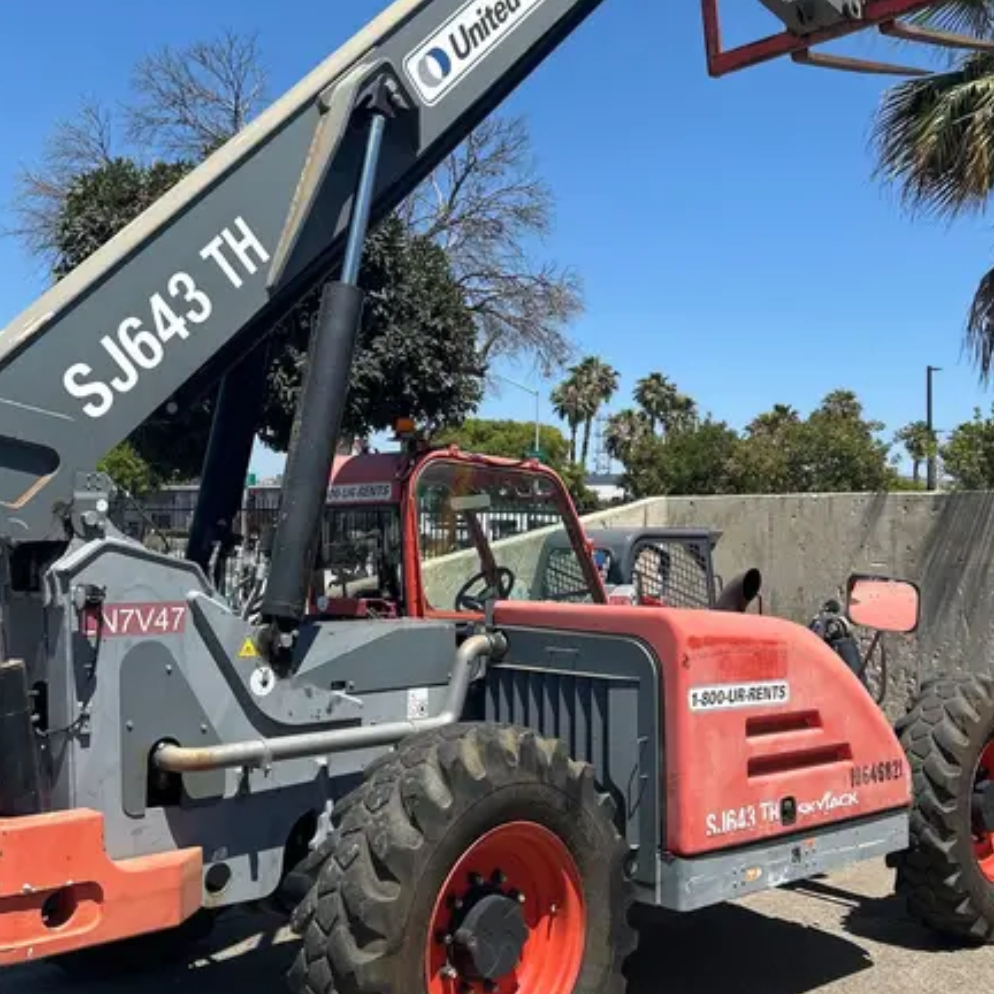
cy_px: 454
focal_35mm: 39
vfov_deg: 42.8
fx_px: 1267
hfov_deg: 42.8
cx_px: 472
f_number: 1.5
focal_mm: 5.7
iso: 50
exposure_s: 1/3831
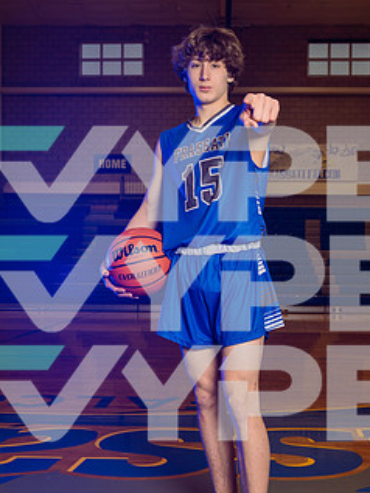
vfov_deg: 41.9
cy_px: 285
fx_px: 641
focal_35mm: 45
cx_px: 204
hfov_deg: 32.2
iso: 400
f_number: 7.1
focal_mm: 33
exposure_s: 1/250
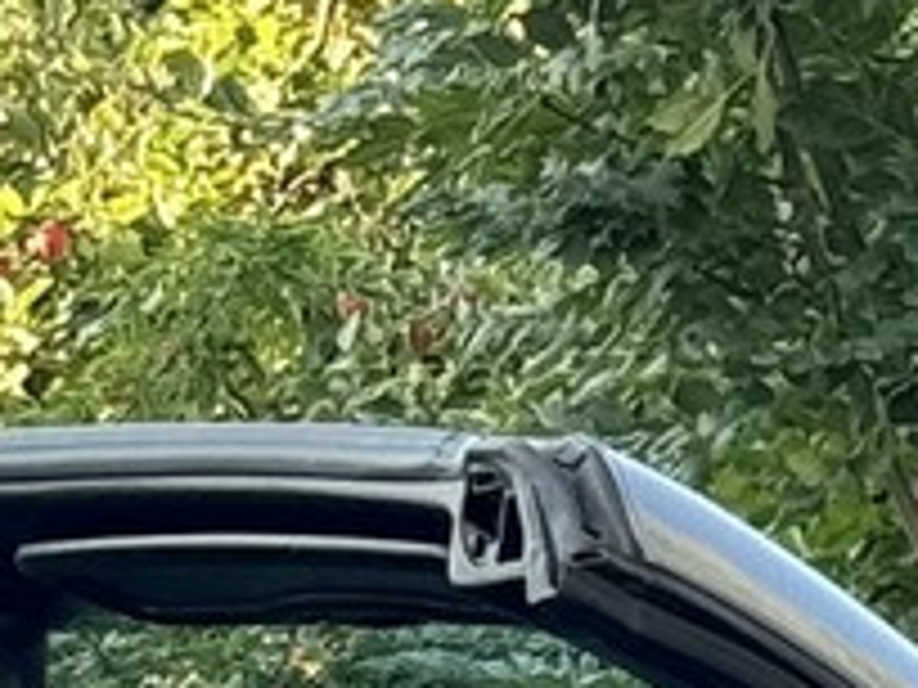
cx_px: -405
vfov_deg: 3.8
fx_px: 9998
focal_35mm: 377
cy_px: 1938
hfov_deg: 5.2
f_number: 1.78
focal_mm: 6.76
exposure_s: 1/228
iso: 64
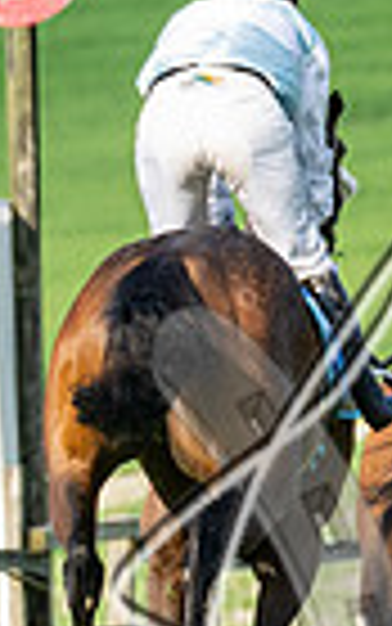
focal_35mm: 1833
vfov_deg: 1.1
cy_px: 315
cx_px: 433
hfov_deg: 0.7
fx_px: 31300
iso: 400
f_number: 5
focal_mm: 200
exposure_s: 1/1600
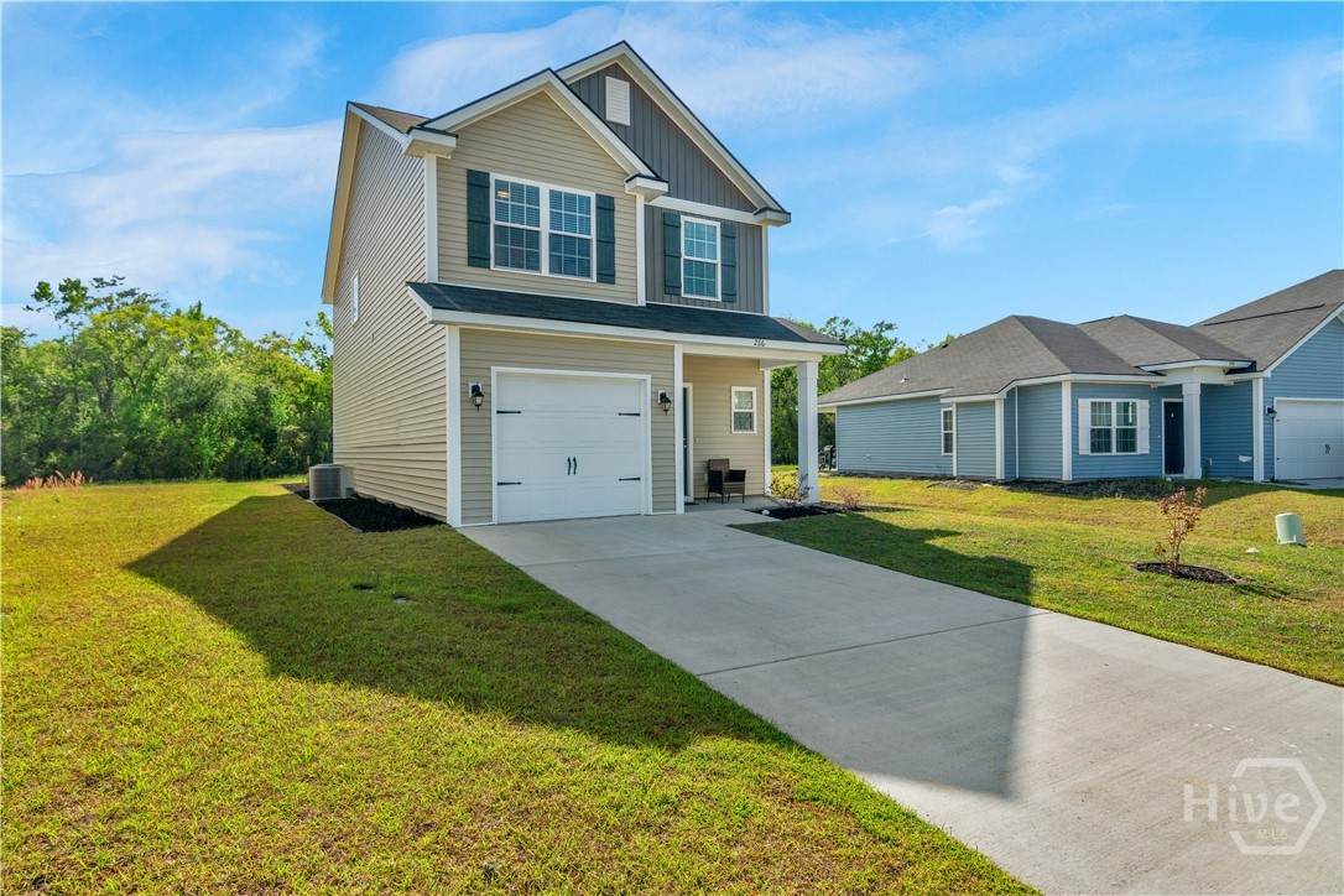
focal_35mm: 18
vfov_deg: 67.4
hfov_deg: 90.0
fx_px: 672
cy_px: 448
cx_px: 672
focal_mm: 12
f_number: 7.1
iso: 250
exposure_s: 1/400
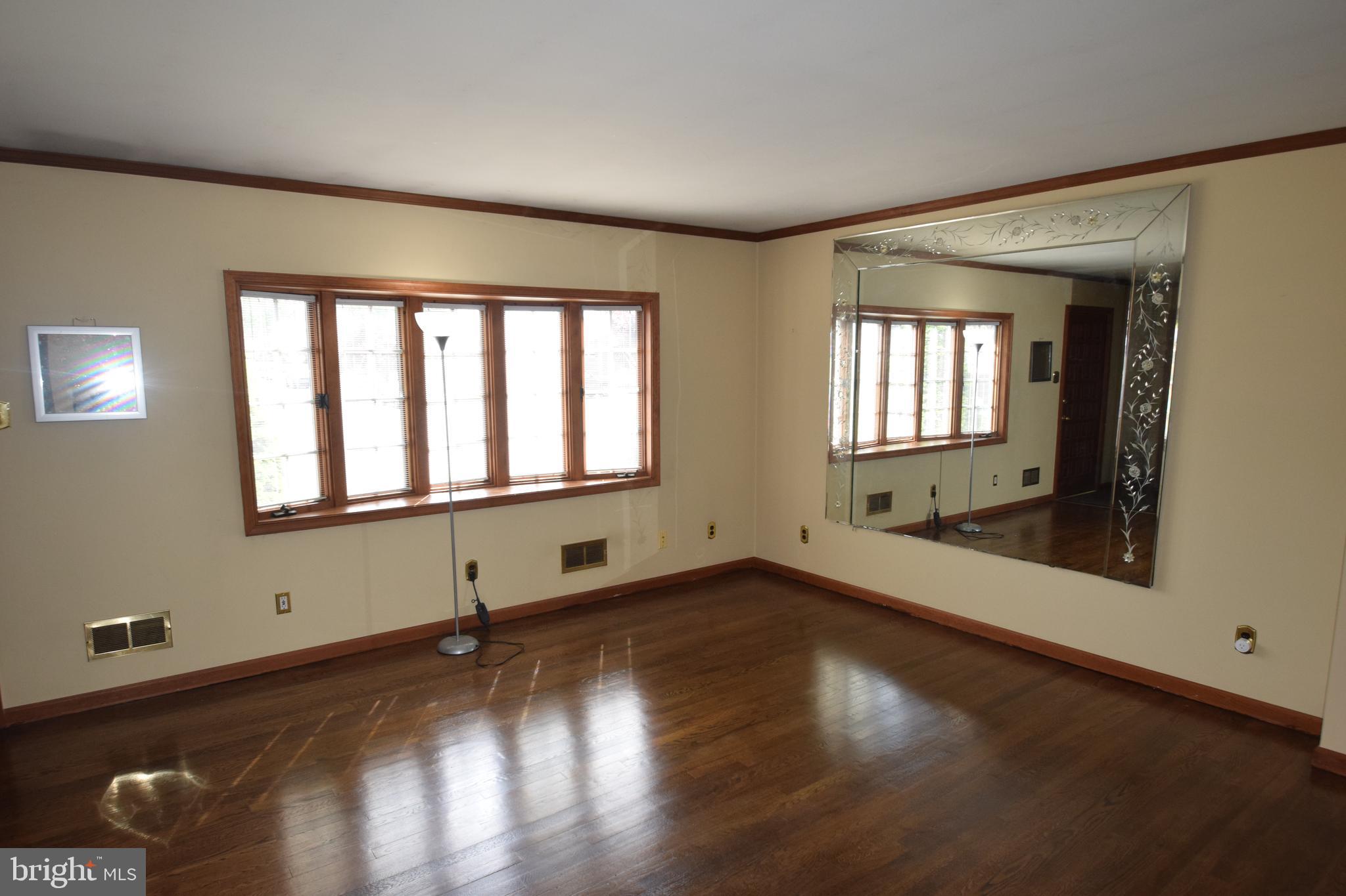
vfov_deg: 63.2
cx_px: 673
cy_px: 448
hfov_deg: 85.4
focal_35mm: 20
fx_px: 729
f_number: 5.6
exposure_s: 1/125
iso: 800
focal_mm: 13
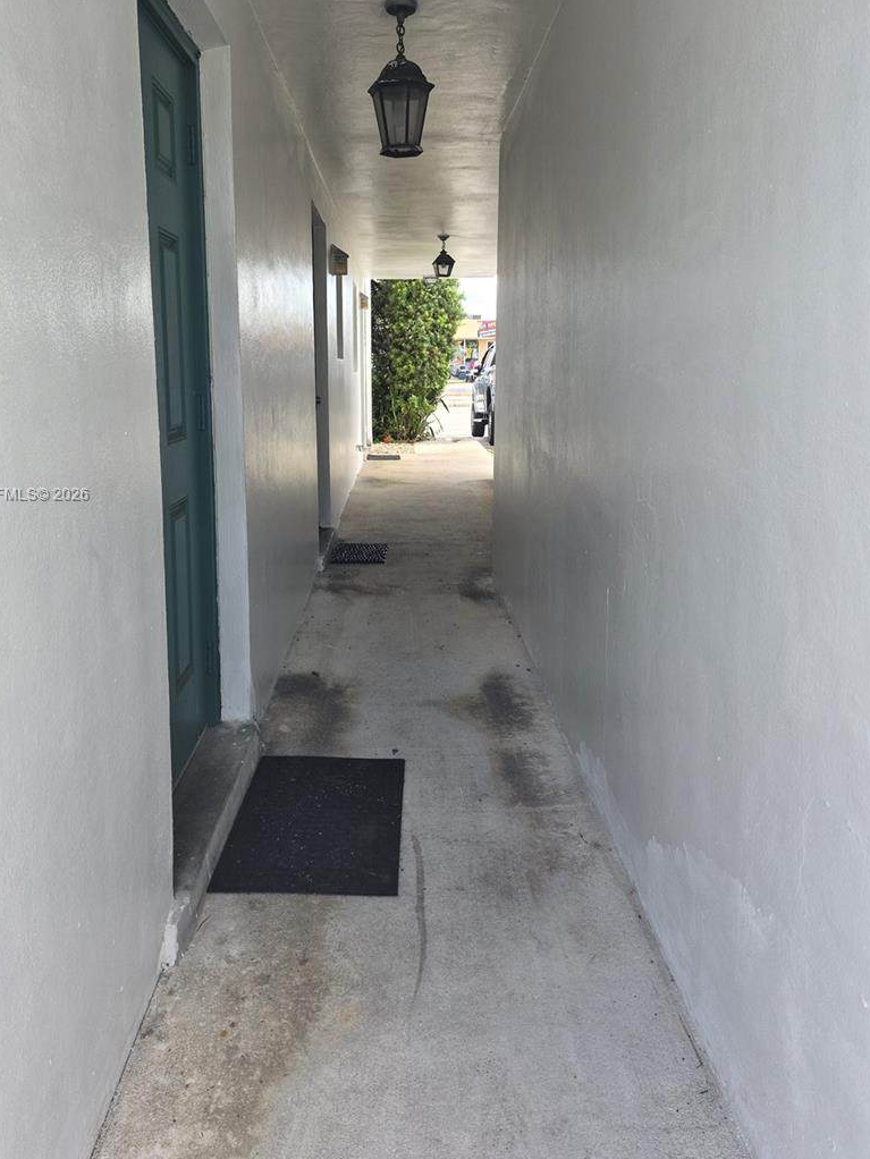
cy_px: 496
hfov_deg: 51.3
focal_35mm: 27
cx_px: 389
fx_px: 904
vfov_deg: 65.0
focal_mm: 5.4
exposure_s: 1/180
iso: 64
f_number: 1.8
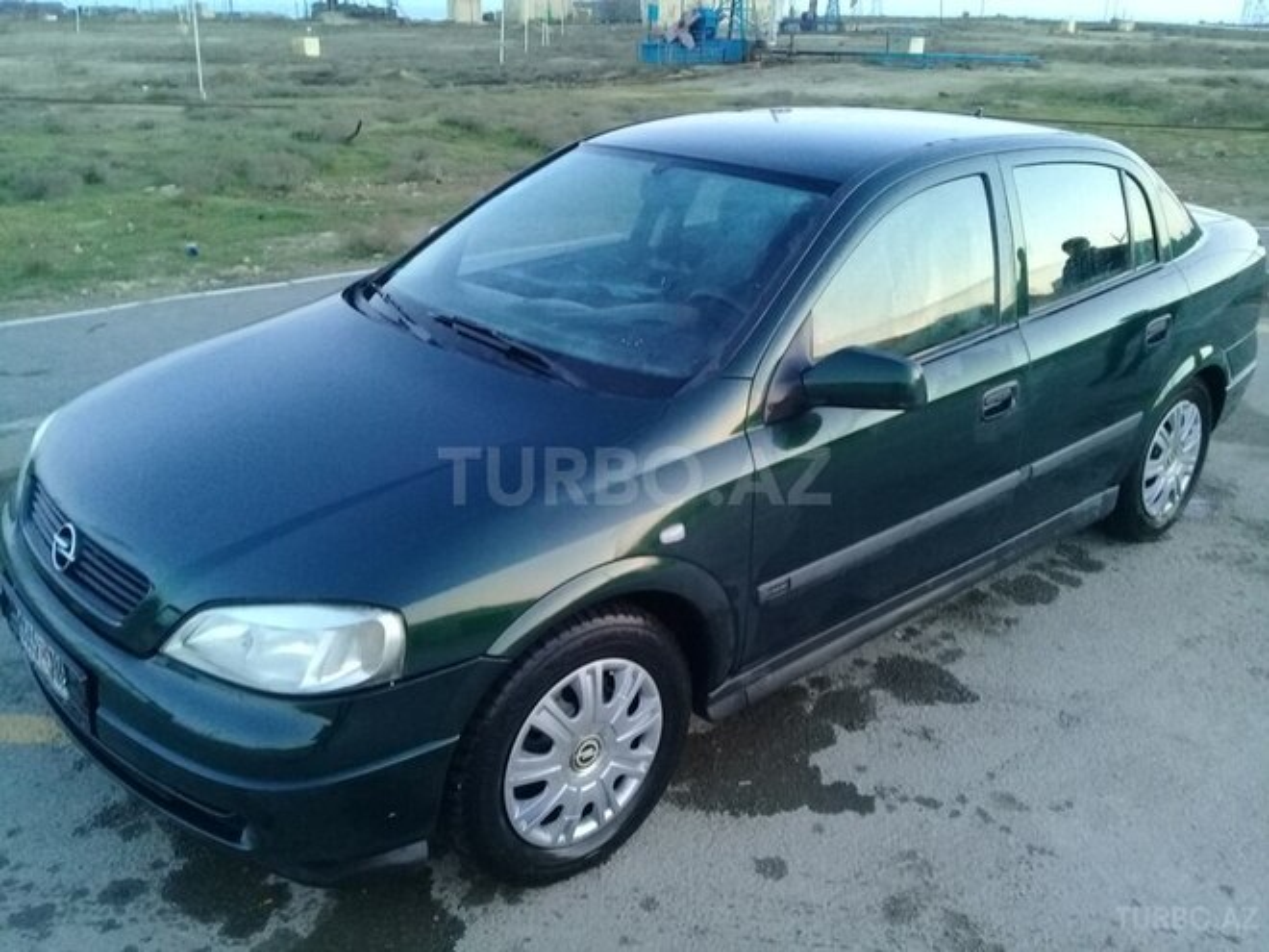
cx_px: 634
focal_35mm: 31
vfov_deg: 45.4
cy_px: 476
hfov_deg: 58.4
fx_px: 1136
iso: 200
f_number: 2.2
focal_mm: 3.3
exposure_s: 1/33
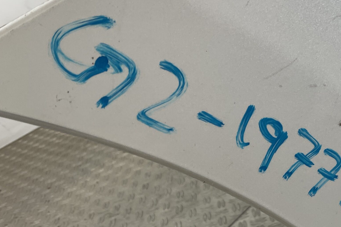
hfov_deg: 38.6
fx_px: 474
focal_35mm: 50
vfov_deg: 26.9
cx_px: 253
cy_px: 140
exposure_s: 1/165
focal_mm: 3
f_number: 1.8
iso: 16
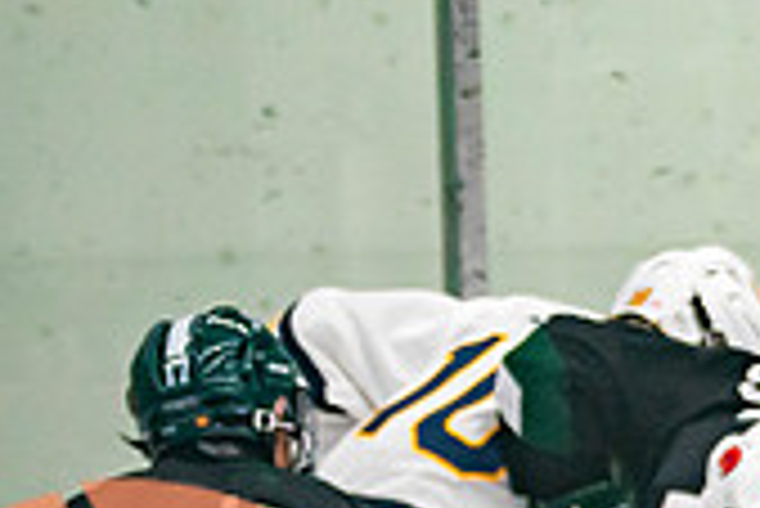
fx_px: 13142
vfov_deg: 2.2
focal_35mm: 622
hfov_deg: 3.3
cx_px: 1595
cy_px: 497
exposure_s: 1/640
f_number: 2.8
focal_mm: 130
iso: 2000
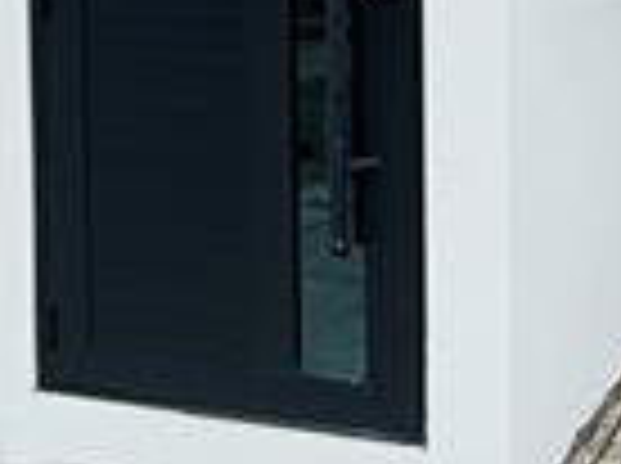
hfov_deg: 18.9
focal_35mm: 104
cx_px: 207
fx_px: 1862
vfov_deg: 13.8
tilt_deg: -1.5
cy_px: -99
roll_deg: +1.4
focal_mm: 2.22
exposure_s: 1/701
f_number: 2.2
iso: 50
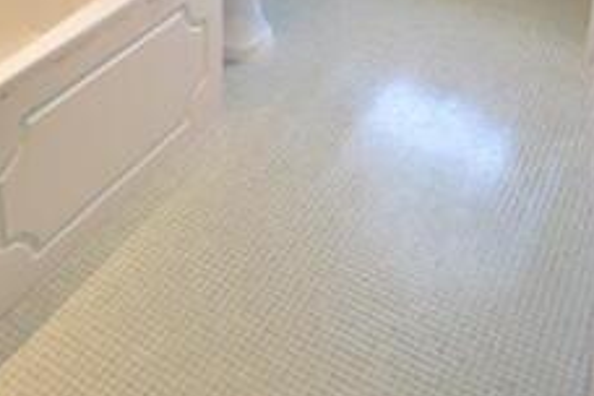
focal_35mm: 47
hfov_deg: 41.4
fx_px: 783
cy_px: -162
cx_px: 248
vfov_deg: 23.8
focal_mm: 11
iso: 180
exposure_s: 1/15
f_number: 3.5
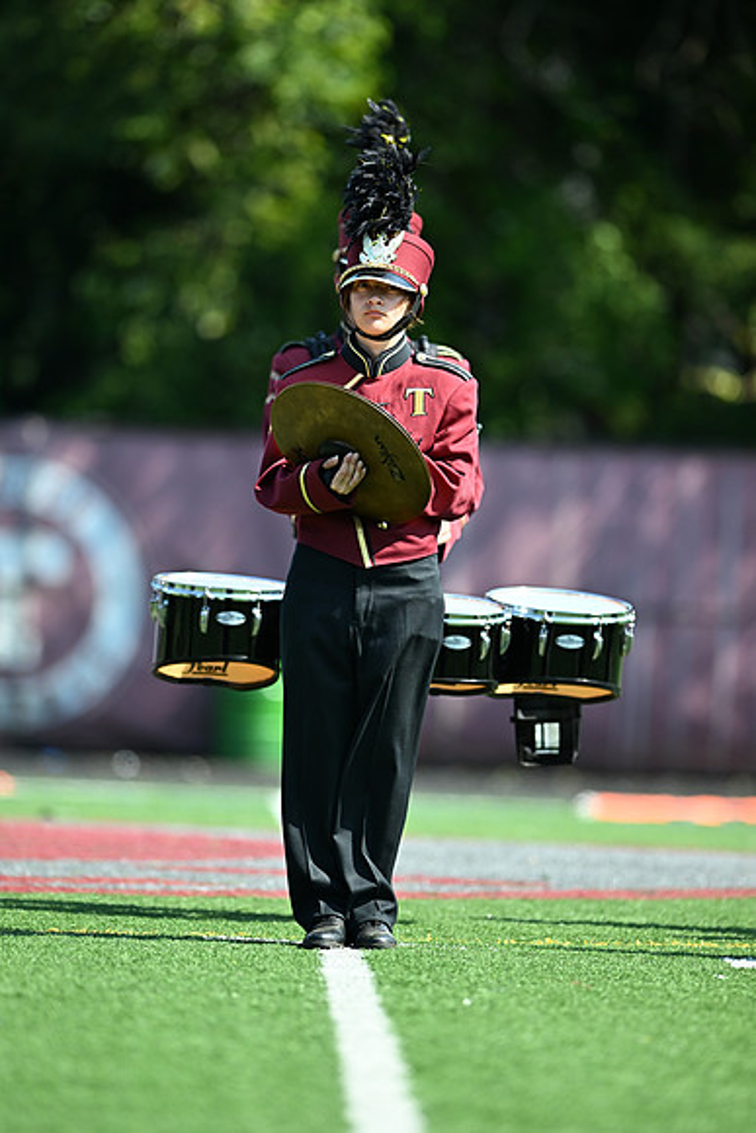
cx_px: 378
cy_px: 566
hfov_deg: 4.6
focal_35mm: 300
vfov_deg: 6.9
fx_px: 9444
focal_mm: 300
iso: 400
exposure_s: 1/2500
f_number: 2.8
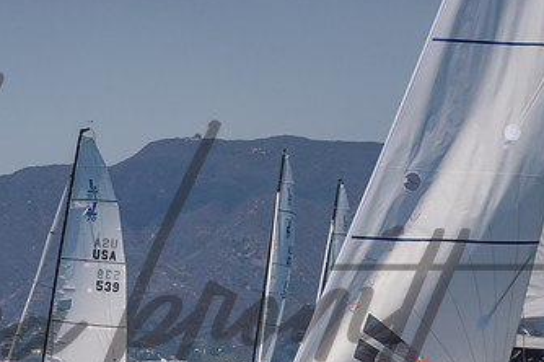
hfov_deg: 5.1
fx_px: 6144
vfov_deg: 3.4
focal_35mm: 407
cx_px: 225
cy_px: 305
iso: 640
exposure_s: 1/1250
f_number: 14
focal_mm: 150
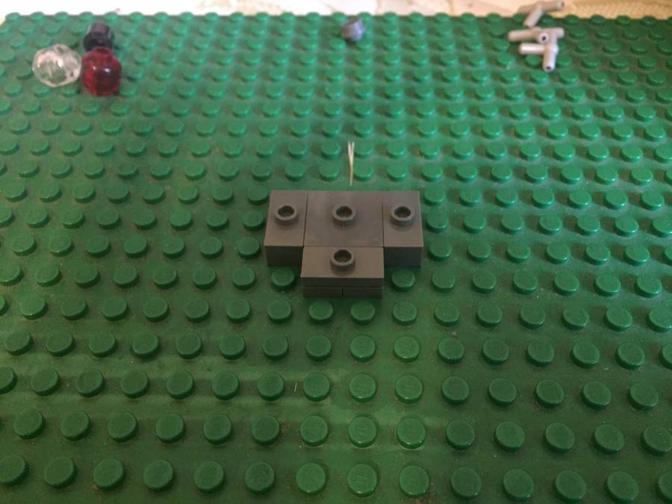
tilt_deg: -49.0
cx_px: 336
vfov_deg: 48.2
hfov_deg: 61.7
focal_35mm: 29
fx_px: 563
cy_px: 252
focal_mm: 4.15
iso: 500
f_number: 2.2
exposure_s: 1/17
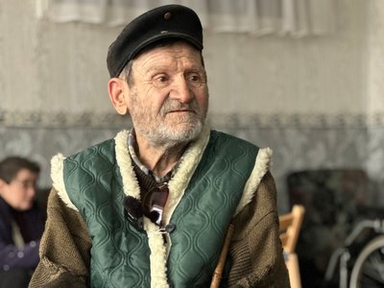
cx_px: 192
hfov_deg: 25.3
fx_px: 854
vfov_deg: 19.1
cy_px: 144
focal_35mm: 77
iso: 400
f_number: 2.8
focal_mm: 9
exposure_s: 1/37
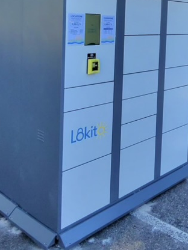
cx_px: 153
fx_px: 232
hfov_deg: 42.0
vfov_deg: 52.1
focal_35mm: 32
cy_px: 40
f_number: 2.2
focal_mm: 2.24
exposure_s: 1/204
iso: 54
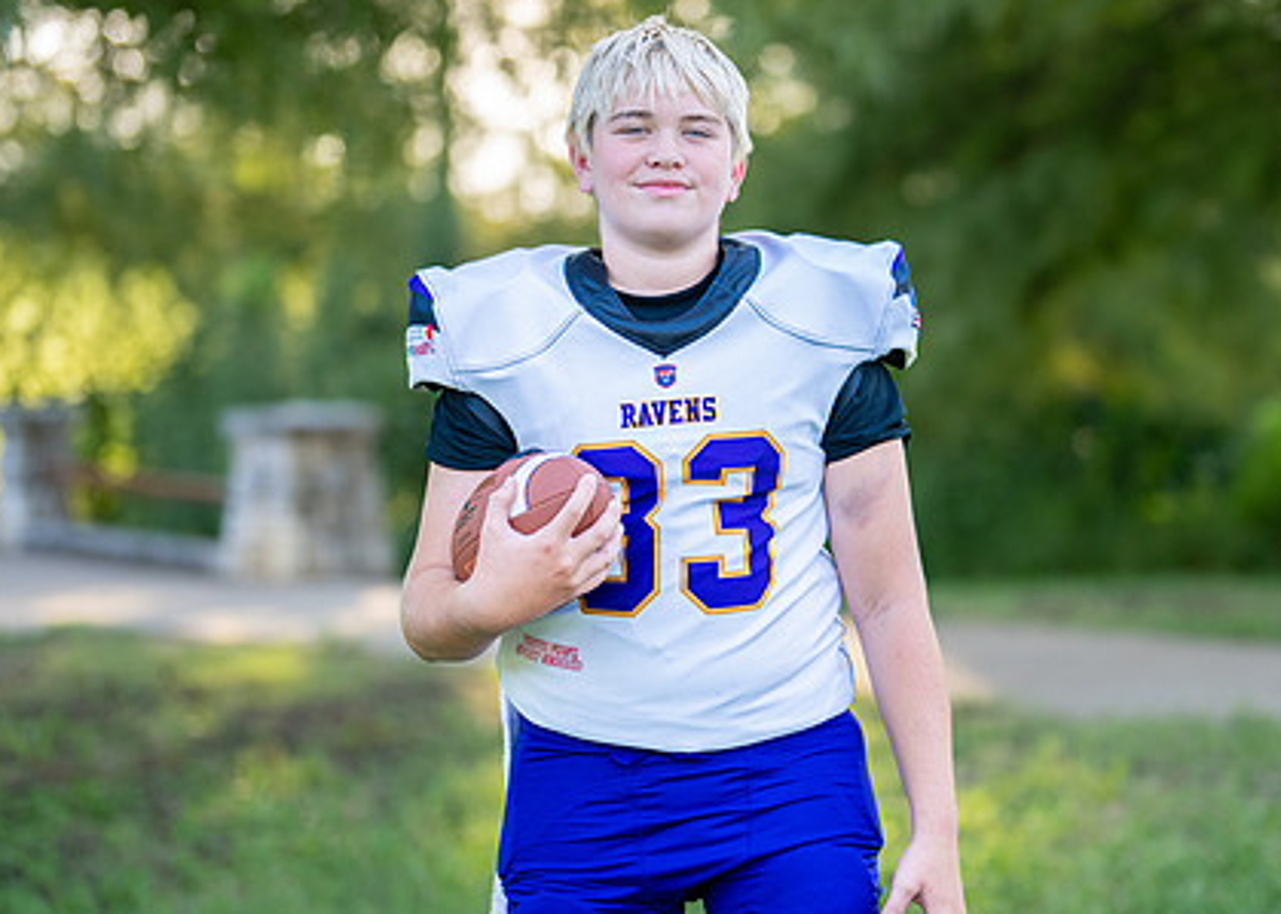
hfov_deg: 22.6
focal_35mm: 88
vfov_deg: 16.2
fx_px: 3201
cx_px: 732
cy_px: 400
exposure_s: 1/1250
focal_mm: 50
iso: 160
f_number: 1.2
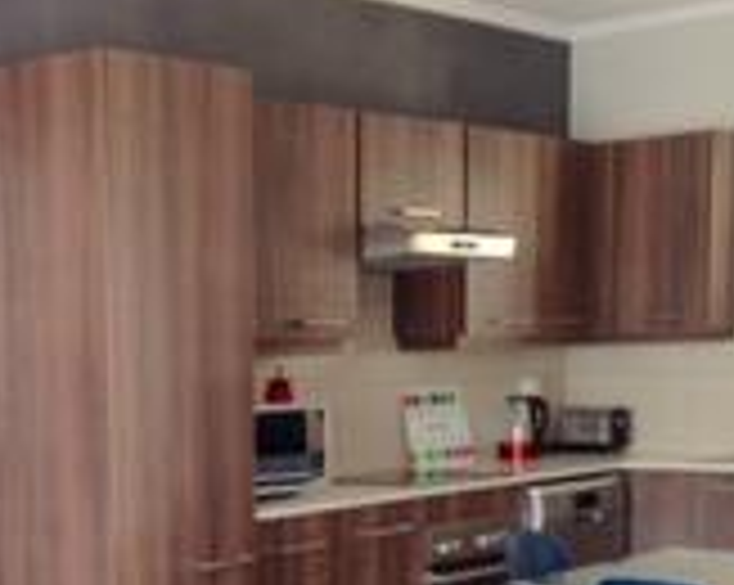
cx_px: 144
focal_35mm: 79
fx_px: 1714
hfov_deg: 23.8
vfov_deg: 18.9
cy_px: 562
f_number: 2.4
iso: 80
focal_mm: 4.12
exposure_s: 1/20
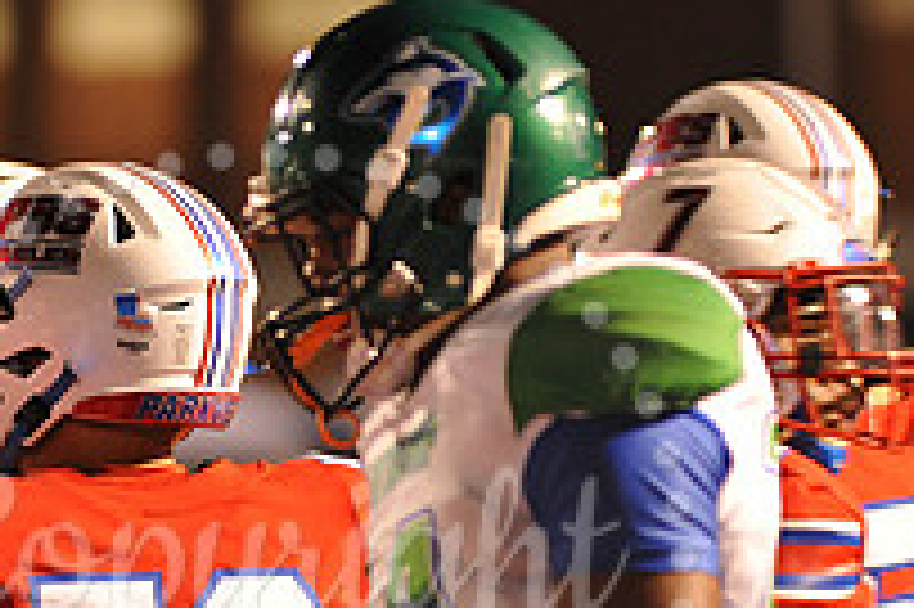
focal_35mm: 572
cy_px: 565
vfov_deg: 2.4
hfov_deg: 3.6
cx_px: 266
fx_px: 14510
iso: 1600
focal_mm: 200
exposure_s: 1/125
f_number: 3.3
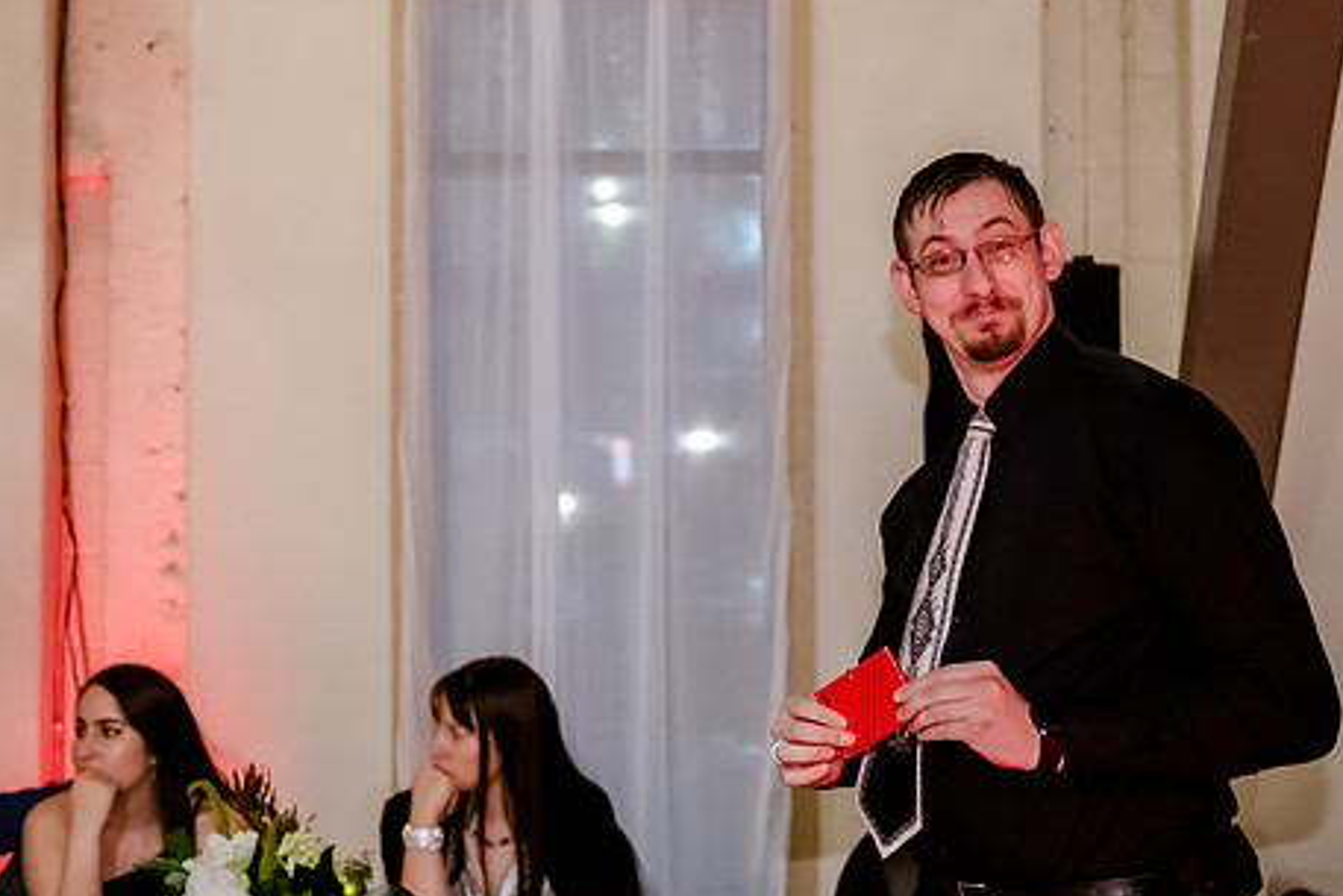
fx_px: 2537
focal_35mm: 68
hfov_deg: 29.6
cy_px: 372
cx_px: 594
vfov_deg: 20.0
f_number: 2.8
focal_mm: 45
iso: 5000
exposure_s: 1/160
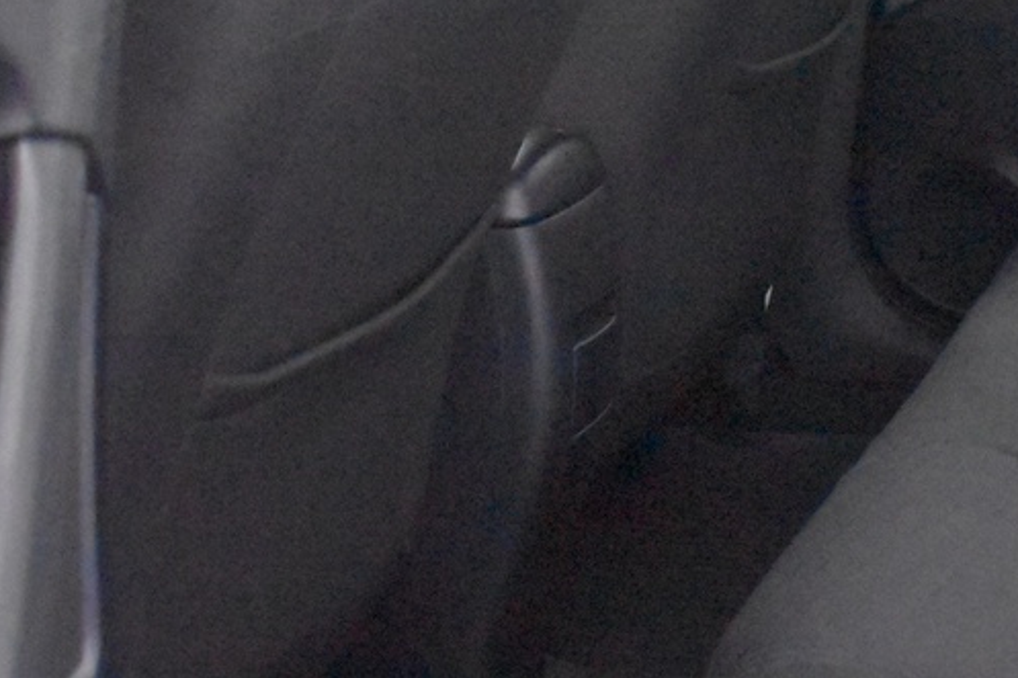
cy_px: 115
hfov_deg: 22.4
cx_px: 967
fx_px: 2487
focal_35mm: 88
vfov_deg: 15.4
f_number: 3.5
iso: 12800
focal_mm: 18
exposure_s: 1/60
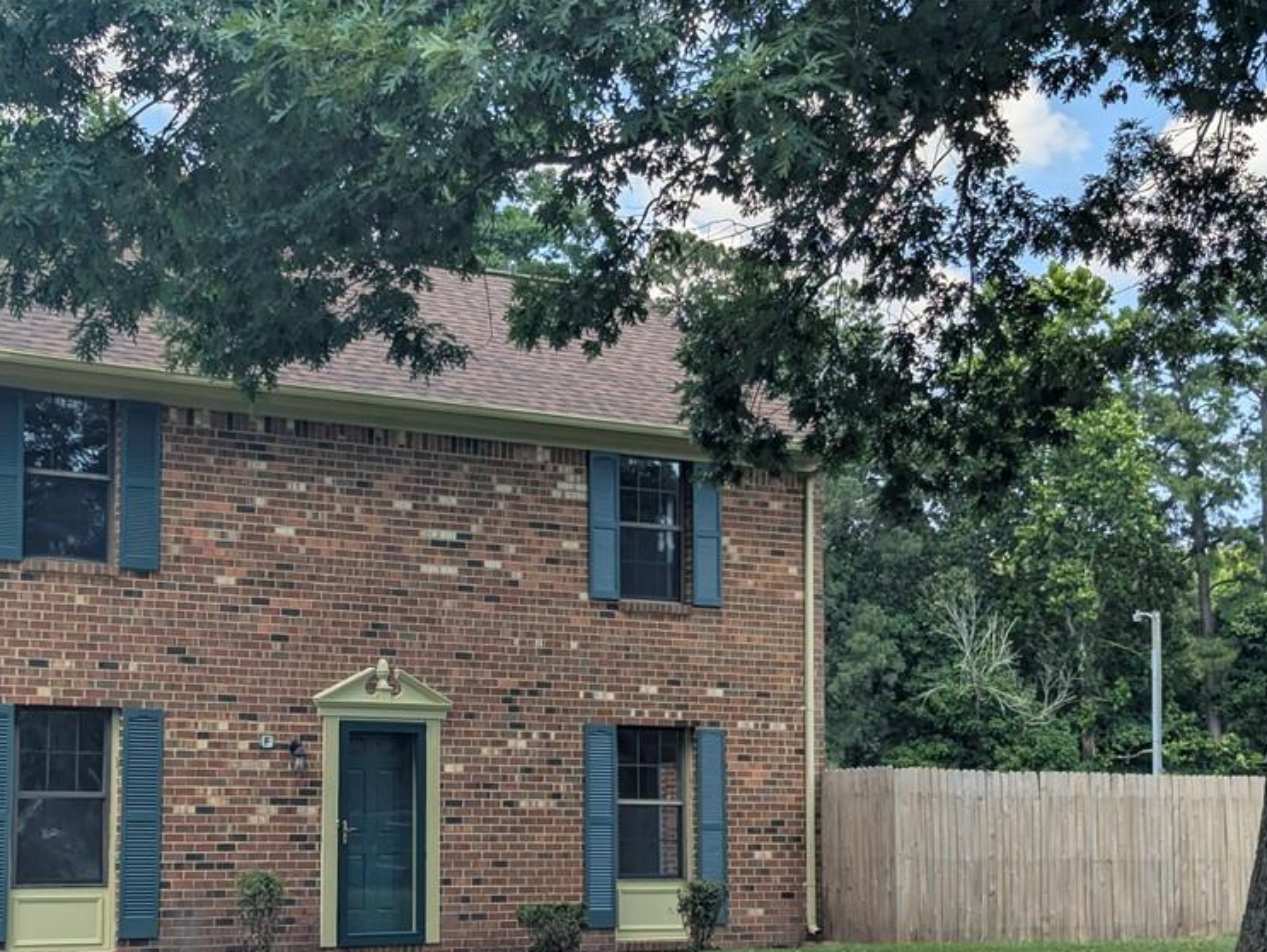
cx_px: 468
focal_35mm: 66
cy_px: 649
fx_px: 2418
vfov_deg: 22.2
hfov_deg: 29.2
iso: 48
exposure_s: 1/1381
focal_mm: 6.81
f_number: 1.85
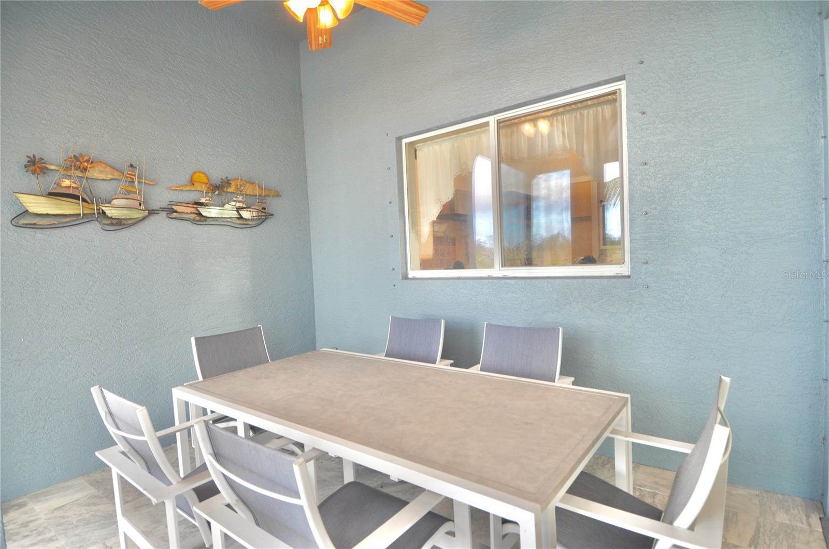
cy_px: 274
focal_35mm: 36
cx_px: 414
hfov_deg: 53.2
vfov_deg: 36.7
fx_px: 827
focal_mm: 24
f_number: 4
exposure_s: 1/60
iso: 400
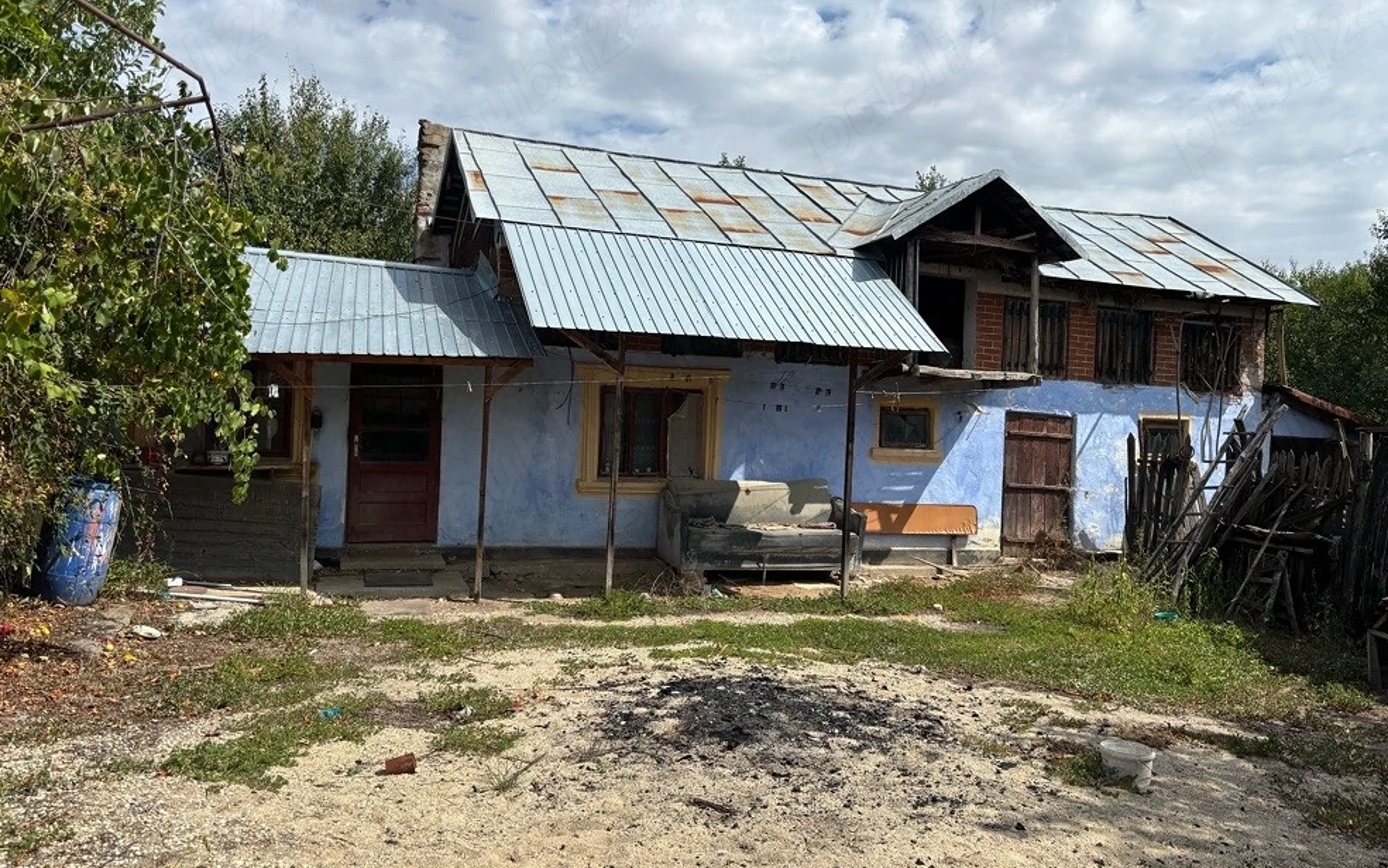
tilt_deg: +0.3
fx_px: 1059
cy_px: 426
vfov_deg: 44.5
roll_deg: -1.8
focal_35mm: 28
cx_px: 684
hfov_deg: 66.5
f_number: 1.6
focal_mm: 5.96
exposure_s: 1/4630
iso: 50
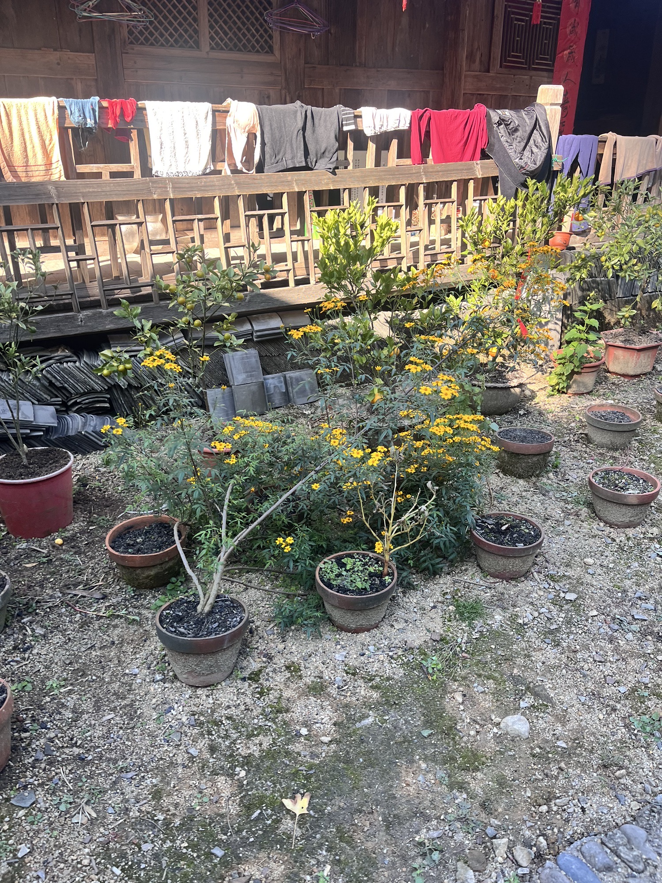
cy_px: 442
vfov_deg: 67.3
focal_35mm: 26
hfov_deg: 53.1
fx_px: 663
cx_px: 331
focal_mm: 5.1
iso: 40
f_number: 1.6
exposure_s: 1/224
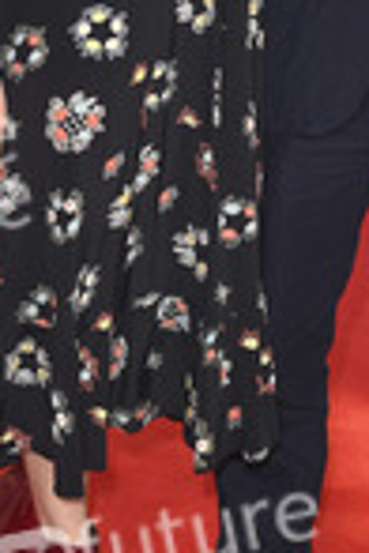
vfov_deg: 12.9
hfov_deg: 8.7
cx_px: 250
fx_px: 2429
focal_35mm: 158
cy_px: 19
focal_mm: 58
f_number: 5.6
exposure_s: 1/250
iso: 800
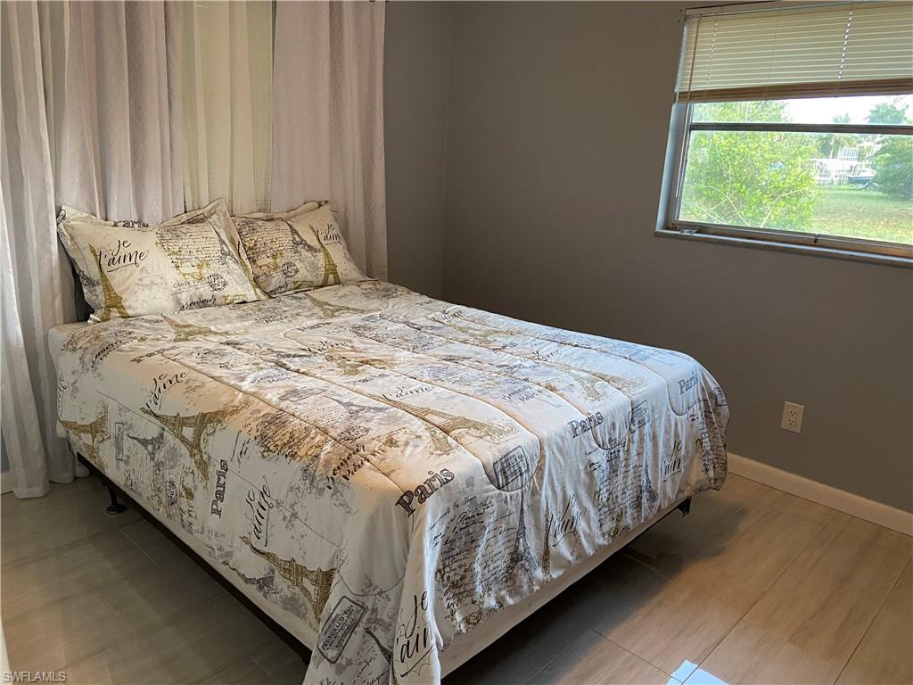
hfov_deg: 67.3
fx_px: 686
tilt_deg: -15.8
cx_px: 456
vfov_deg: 53.1
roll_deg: -1.6
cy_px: 342
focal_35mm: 26
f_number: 1.8
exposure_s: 1/60
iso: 200
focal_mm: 4.25
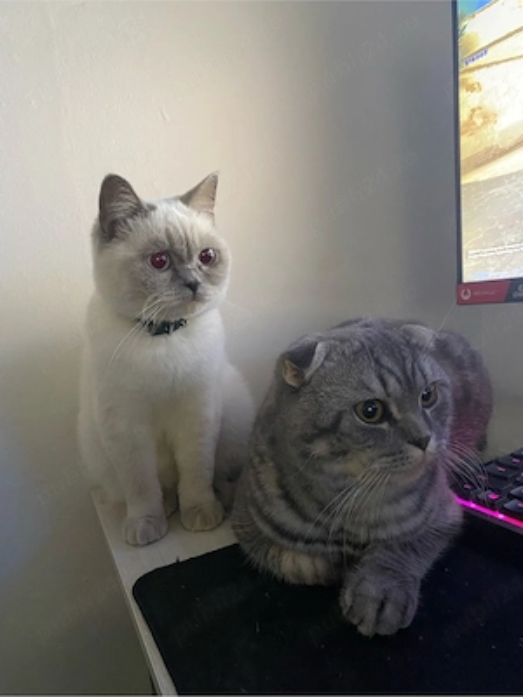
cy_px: 348
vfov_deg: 67.3
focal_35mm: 26
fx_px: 524
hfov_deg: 53.1
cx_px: 262
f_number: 1.8
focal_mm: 4.25
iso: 640
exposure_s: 1/30
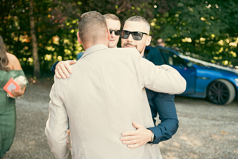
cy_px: 80
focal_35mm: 52
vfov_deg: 26.0
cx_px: 119
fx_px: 344
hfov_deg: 38.2
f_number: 3.5
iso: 250
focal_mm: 52
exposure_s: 1/160
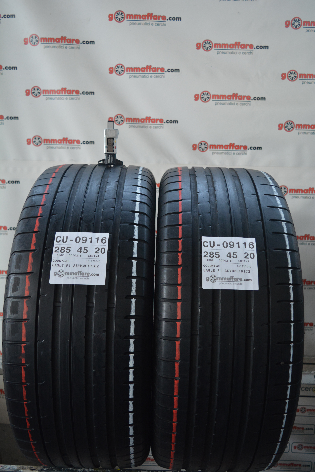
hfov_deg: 40.0
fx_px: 433
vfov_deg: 57.2
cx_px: 158
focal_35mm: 33
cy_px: 236
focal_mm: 22
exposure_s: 1/60
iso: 720
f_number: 4
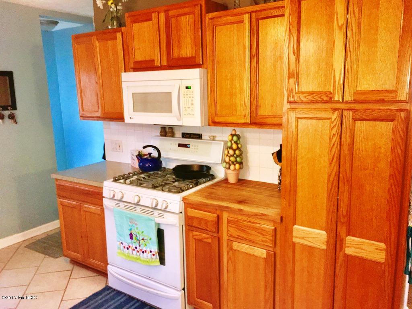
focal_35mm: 29
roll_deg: +1.0
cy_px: 154
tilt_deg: -10.0
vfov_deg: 48.2
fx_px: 345
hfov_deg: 61.7
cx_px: 206
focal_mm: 4.15
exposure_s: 1/30
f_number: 2.2
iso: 100
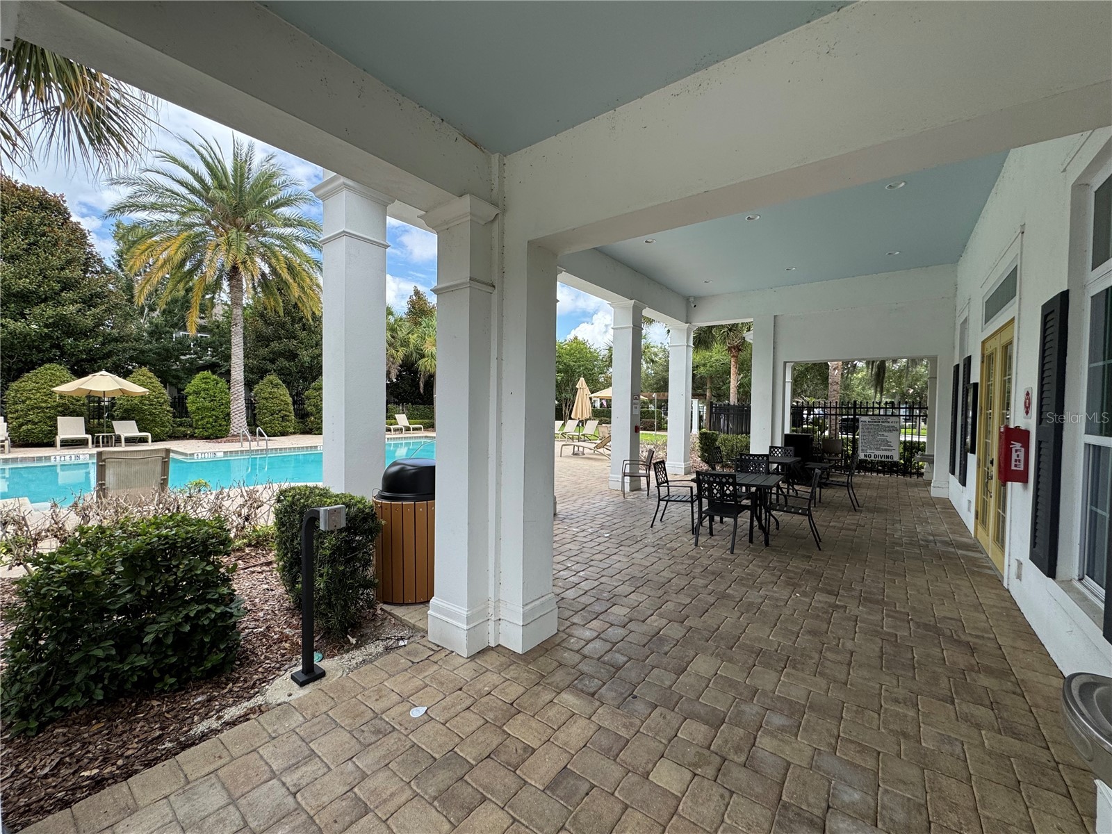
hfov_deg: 102.1
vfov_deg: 85.7
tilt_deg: -2.1
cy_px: 417
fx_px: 450
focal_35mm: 14
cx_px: 556
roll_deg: -0.7
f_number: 2.2
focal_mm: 2.22
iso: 40
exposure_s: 1/625
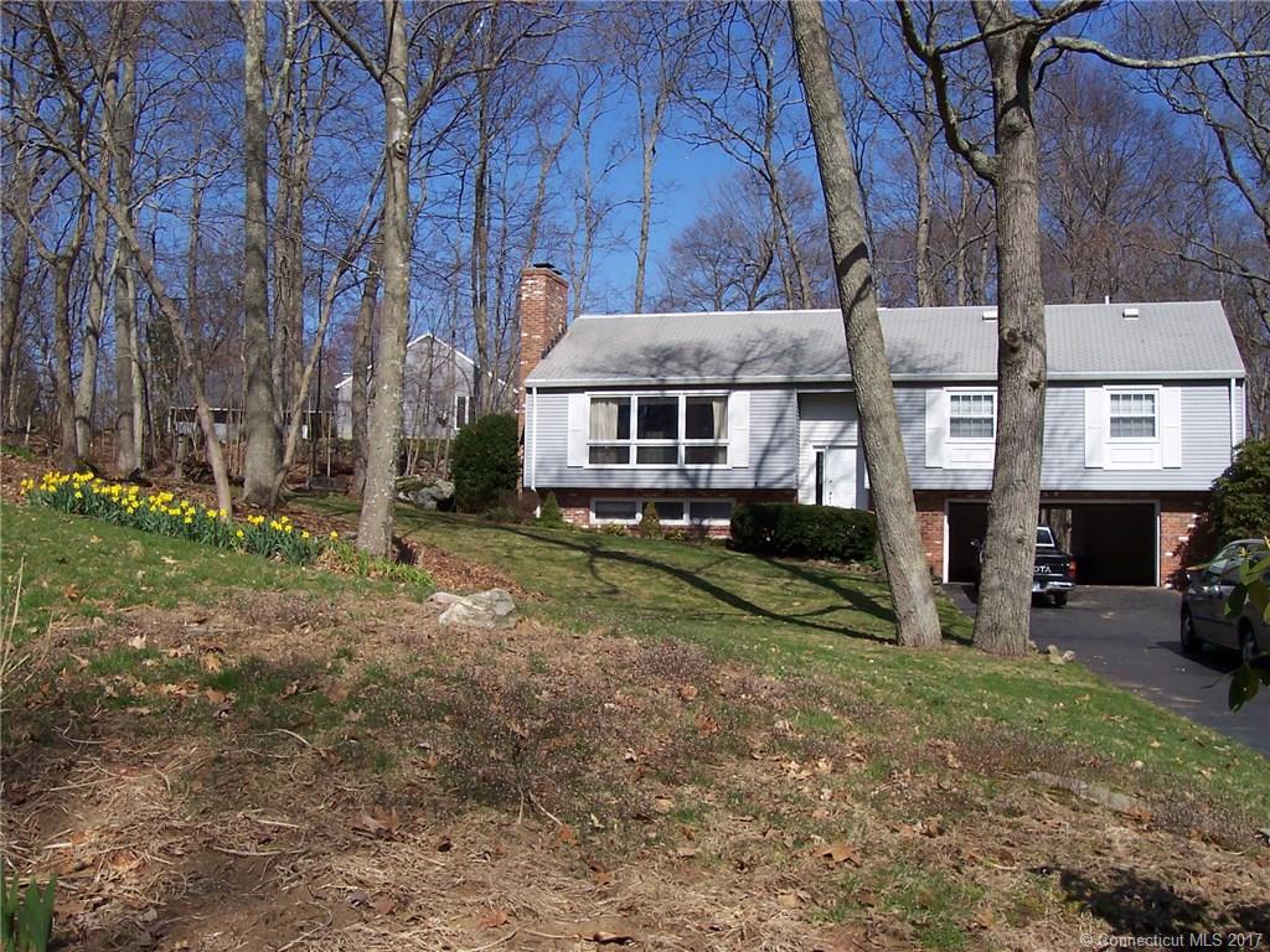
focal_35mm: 37
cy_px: 476
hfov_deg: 50.1
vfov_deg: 38.7
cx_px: 635
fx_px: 1357
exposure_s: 1/750
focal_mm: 5.6
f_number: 5.6
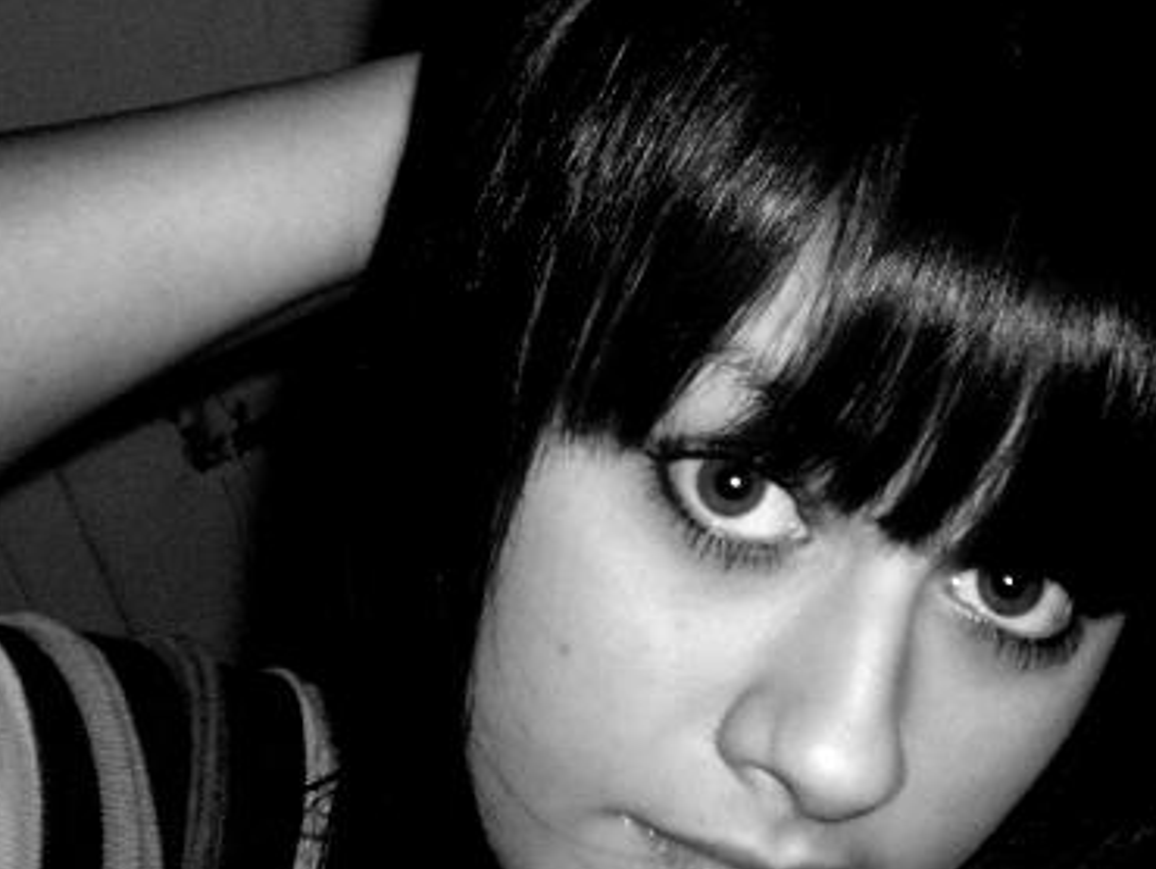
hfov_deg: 28.0
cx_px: 765
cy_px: 550
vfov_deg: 21.3
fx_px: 2306
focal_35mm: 69
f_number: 3.1
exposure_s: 1/30
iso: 800
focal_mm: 6.3
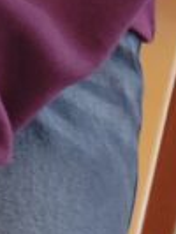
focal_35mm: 193
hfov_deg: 7.2
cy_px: -531
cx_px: -274
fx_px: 1306
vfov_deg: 8.2
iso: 249
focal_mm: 5.43
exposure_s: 1/33
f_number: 1.89
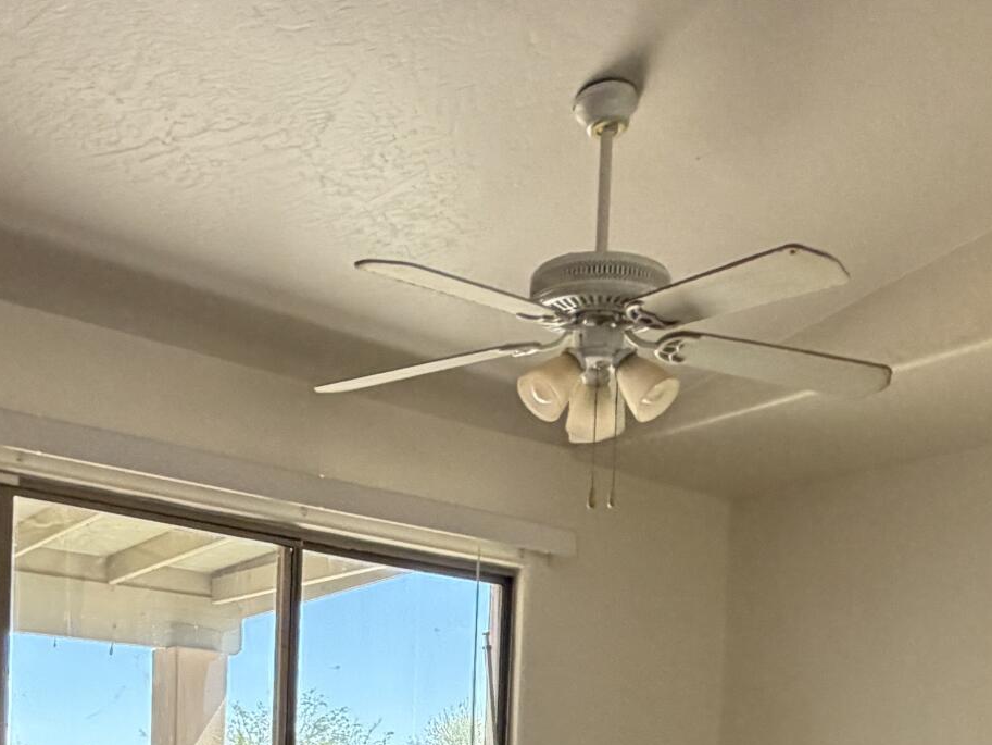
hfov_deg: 41.2
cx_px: 460
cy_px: 885
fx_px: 1318
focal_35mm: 46
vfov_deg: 27.8
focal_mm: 2.22
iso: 320
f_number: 2.2
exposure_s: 1/109
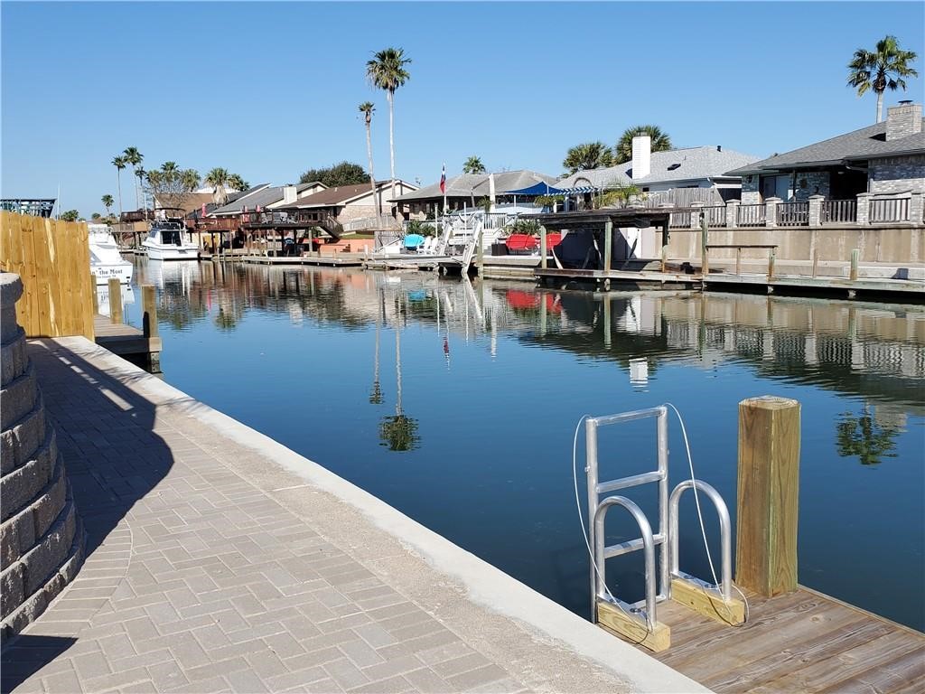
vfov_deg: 53.1
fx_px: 695
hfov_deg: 67.3
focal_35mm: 26
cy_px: 347
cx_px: 462
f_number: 2.4
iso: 50
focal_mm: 4.3
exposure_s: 1/1765
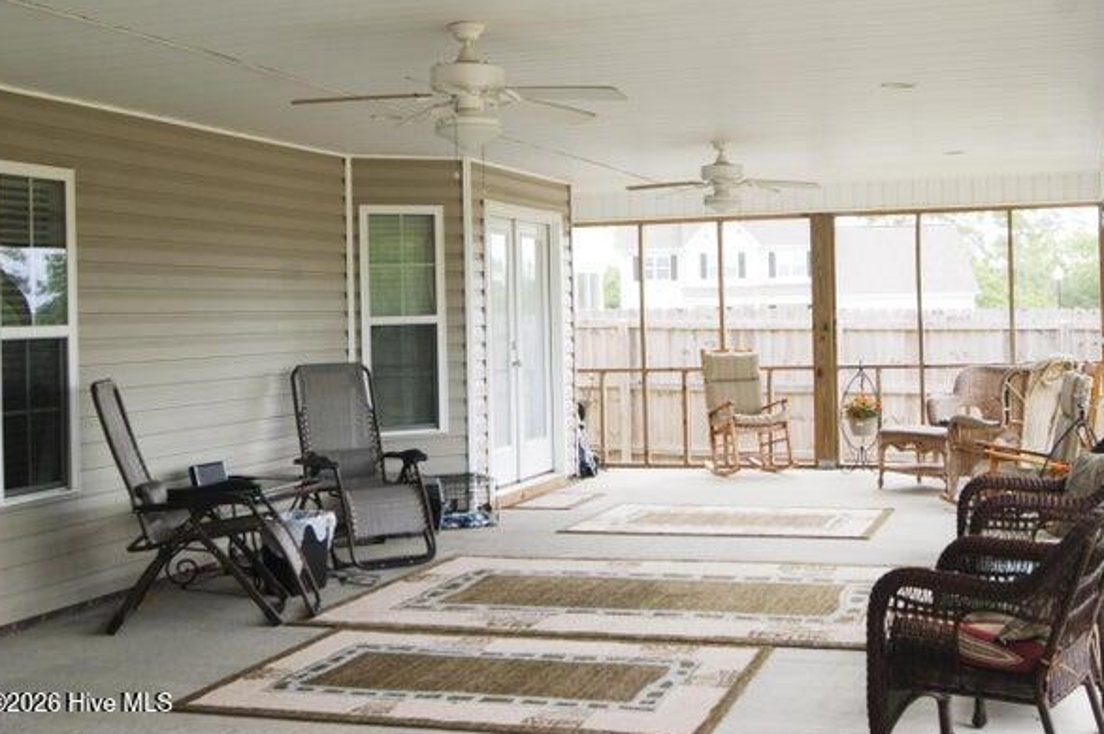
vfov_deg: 28.0
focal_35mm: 48
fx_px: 1471
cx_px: 657
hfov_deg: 41.0
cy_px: 292
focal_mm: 26
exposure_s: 1/50
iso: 200
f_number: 8
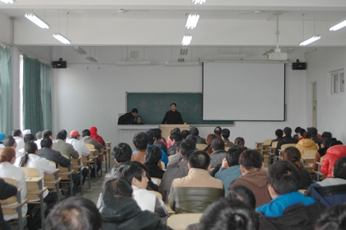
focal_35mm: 48
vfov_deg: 28.0
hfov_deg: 41.2
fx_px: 461
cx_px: 173
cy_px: 115
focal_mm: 32
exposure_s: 1/125
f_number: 3.8
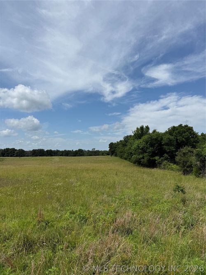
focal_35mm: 24
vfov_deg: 71.6
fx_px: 190
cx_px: 103
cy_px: 138
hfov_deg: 56.8
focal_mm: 6.76
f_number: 1.78
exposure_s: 1/7353
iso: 80
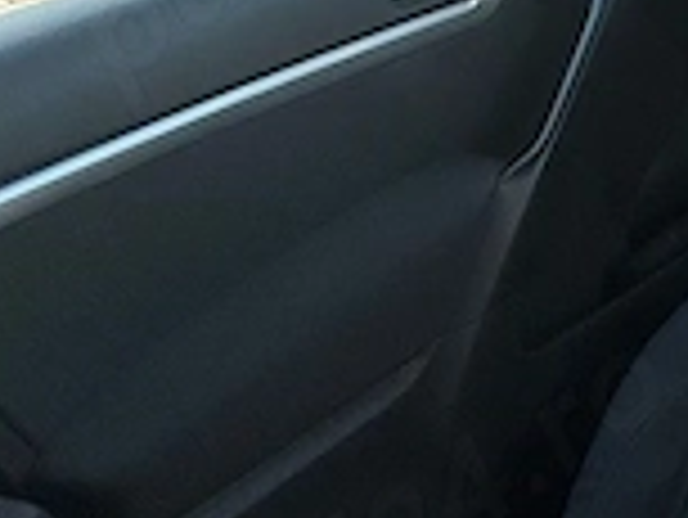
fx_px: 1094
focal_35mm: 55
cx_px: 1250
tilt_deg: -18.0
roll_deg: +1.4
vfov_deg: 24.0
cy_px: -117
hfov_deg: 21.6
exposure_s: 1/289
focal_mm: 2.22
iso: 50
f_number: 2.2
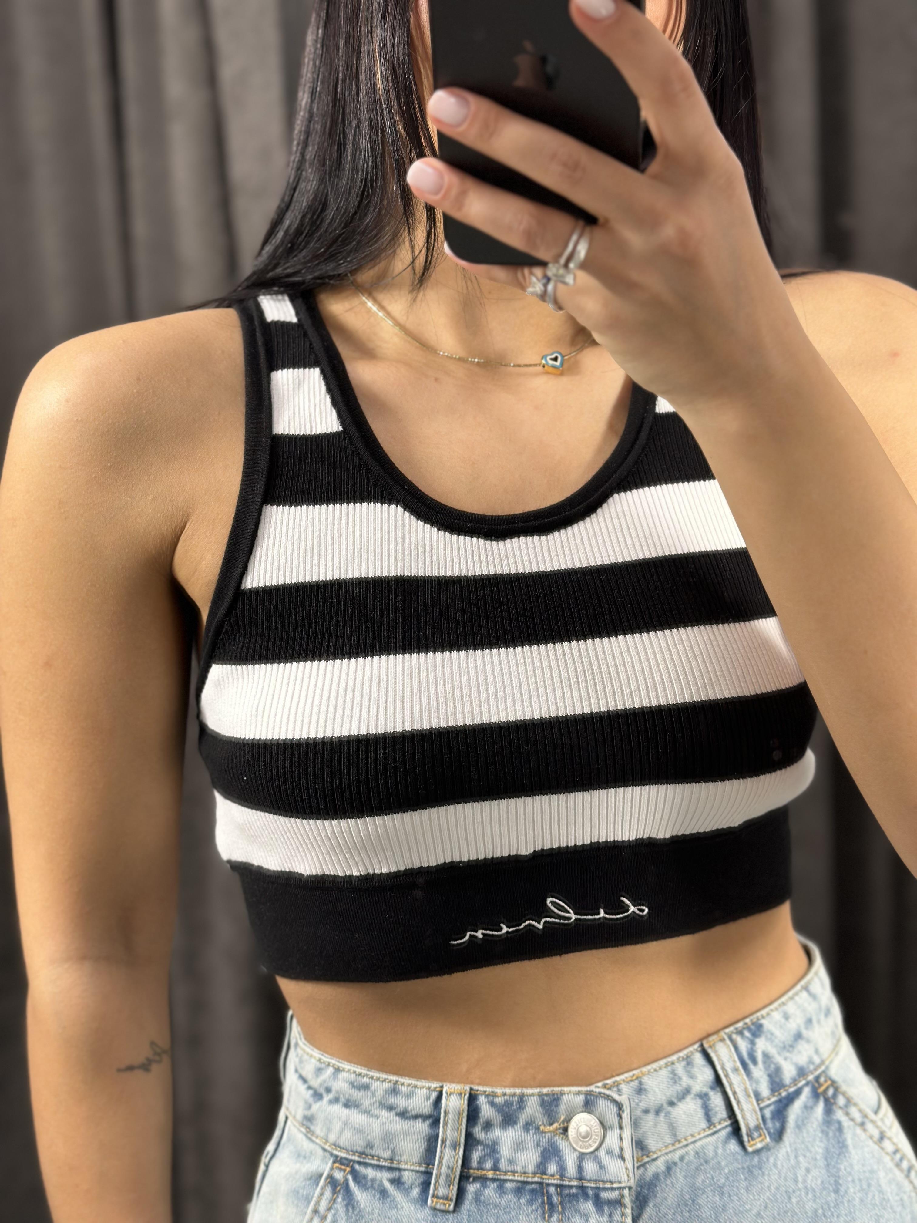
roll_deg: +5.0
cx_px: 458
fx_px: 1695
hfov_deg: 30.3
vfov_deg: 39.7
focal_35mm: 48
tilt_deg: -34.1
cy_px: 612
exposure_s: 1/50
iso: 80
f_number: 1.78
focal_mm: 6.86
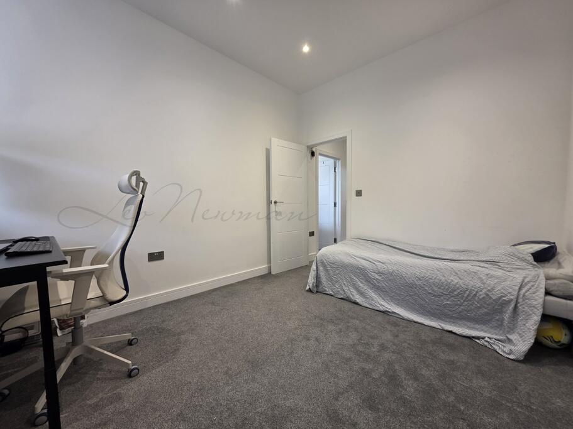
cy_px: 214
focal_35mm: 13
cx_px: 286
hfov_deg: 106.2
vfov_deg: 89.9
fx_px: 215
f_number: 1.9
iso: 160
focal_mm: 2.2
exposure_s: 1/100
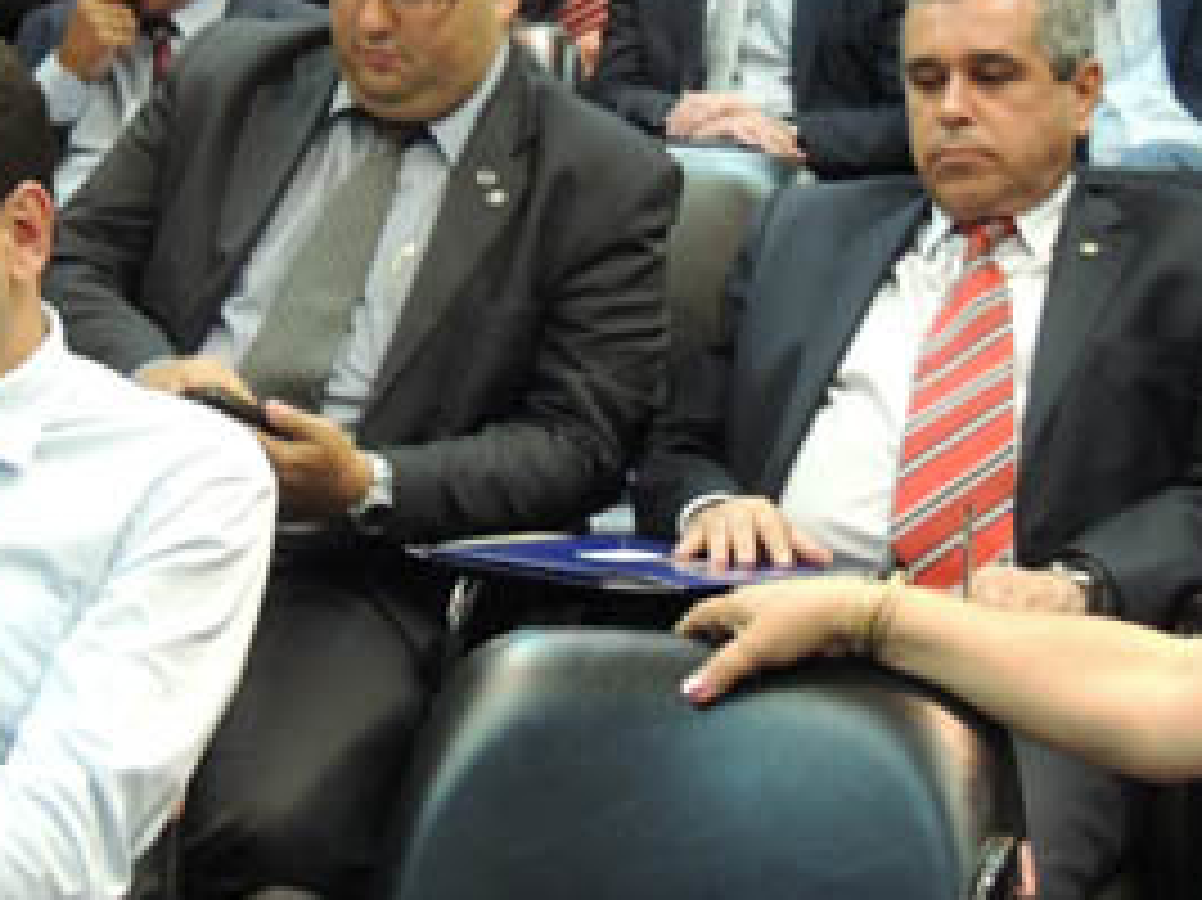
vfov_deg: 14.2
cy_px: 133
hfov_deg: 19.1
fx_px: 3575
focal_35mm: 103
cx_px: 446
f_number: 3.7
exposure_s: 1/15
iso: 720
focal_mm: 9.8
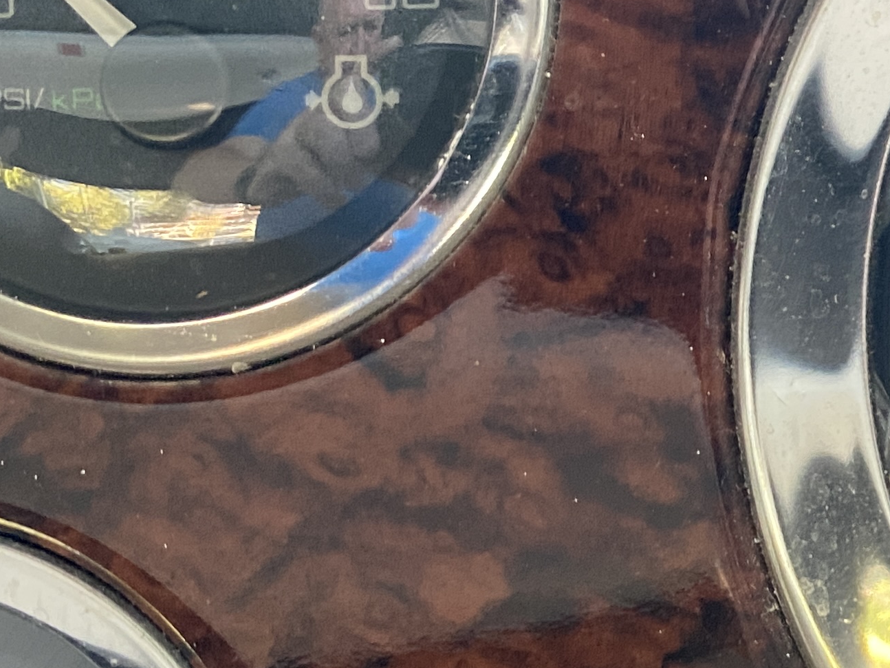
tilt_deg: -34.1
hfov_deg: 20.3
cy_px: 332
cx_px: 1383
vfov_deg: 18.2
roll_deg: -1.4
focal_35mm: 81
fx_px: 2083
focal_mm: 4.25
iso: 250
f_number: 1.8
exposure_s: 1/60
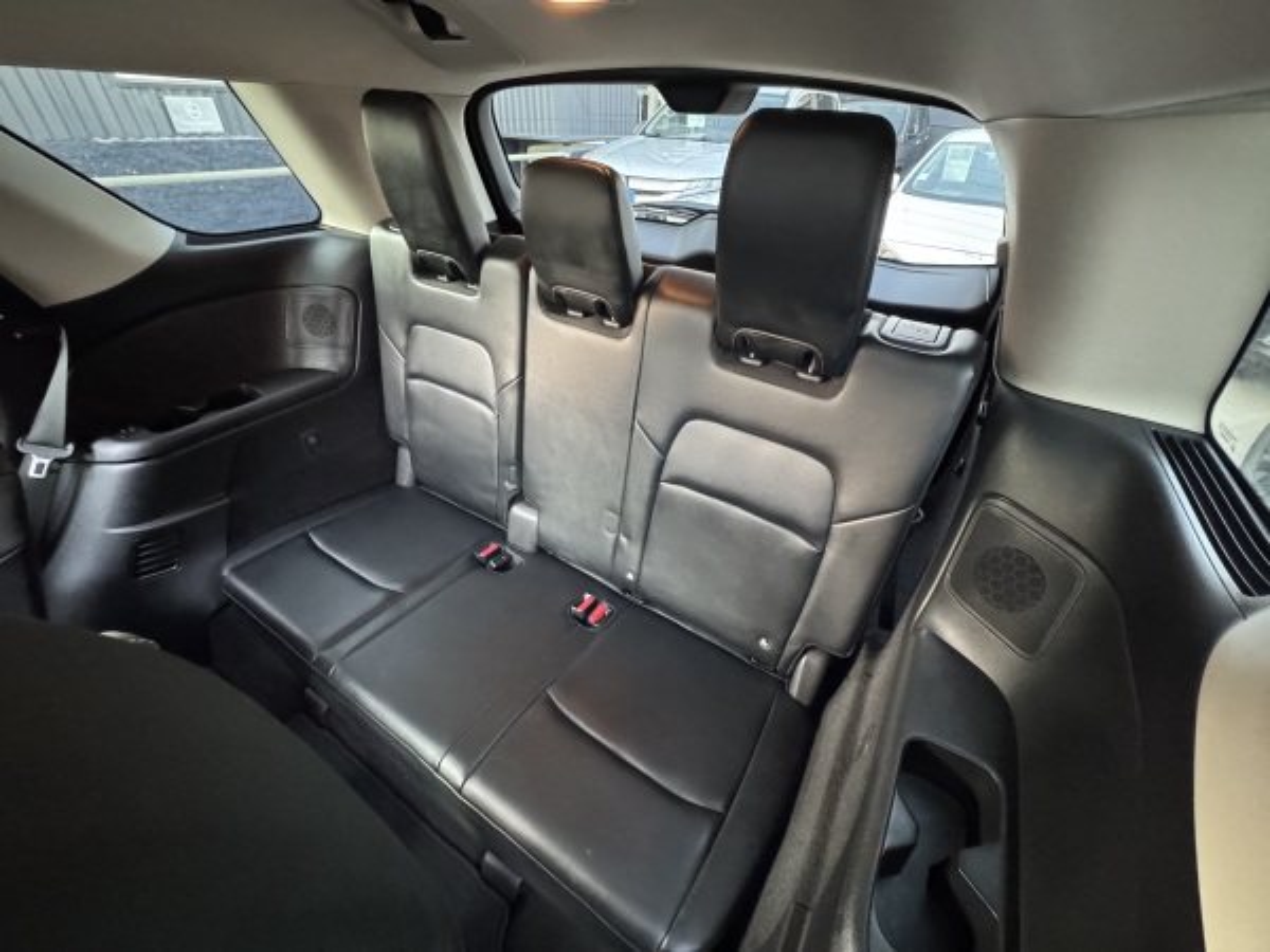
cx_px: 635
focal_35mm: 14
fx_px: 514
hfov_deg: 102.1
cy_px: 476
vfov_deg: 85.7
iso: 1250
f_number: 2.2
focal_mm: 2.22
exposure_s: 1/40
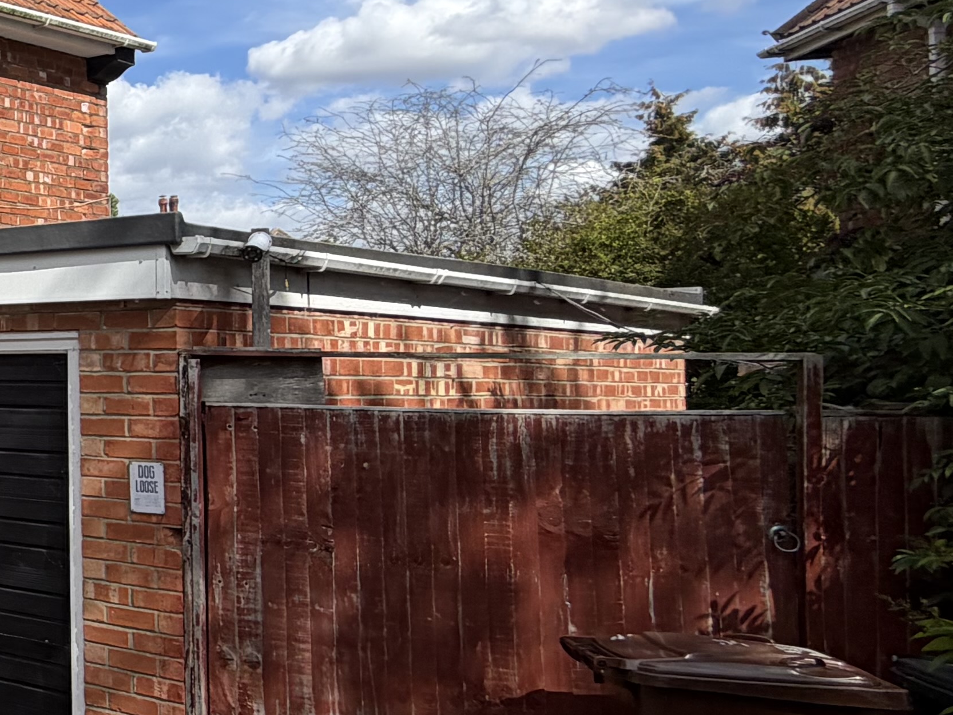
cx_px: -457
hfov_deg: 27.8
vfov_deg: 30.2
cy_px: 313
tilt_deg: +5.1
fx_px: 1322
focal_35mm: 48
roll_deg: -0.3
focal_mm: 2.22
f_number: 2.2
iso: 20
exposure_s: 1/970
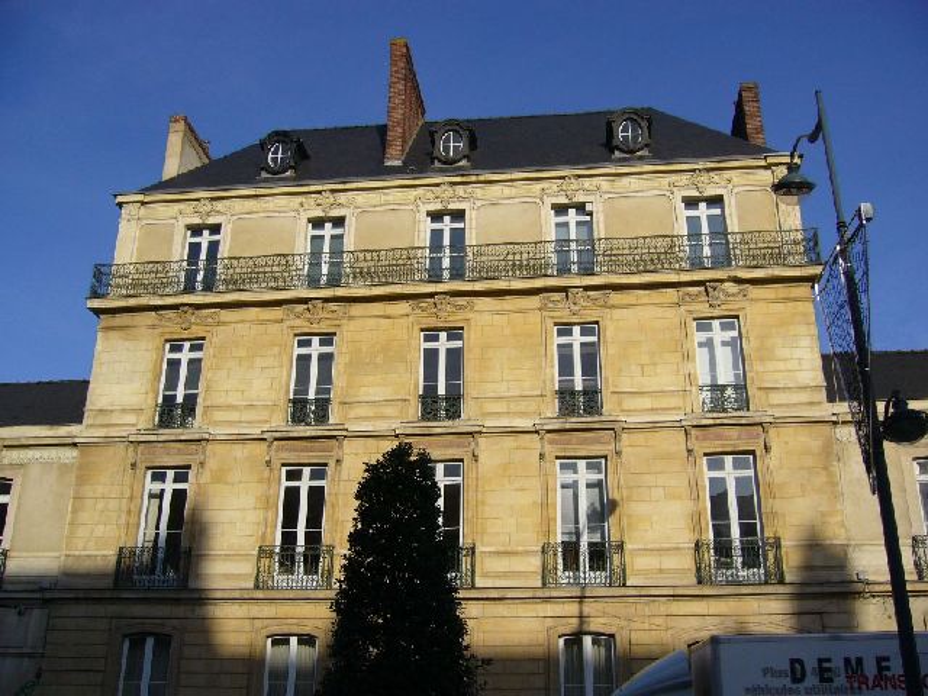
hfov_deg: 52.6
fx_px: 938
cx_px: 464
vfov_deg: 40.7
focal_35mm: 35
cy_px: 348
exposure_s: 1/500
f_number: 5.6
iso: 80
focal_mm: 5.8
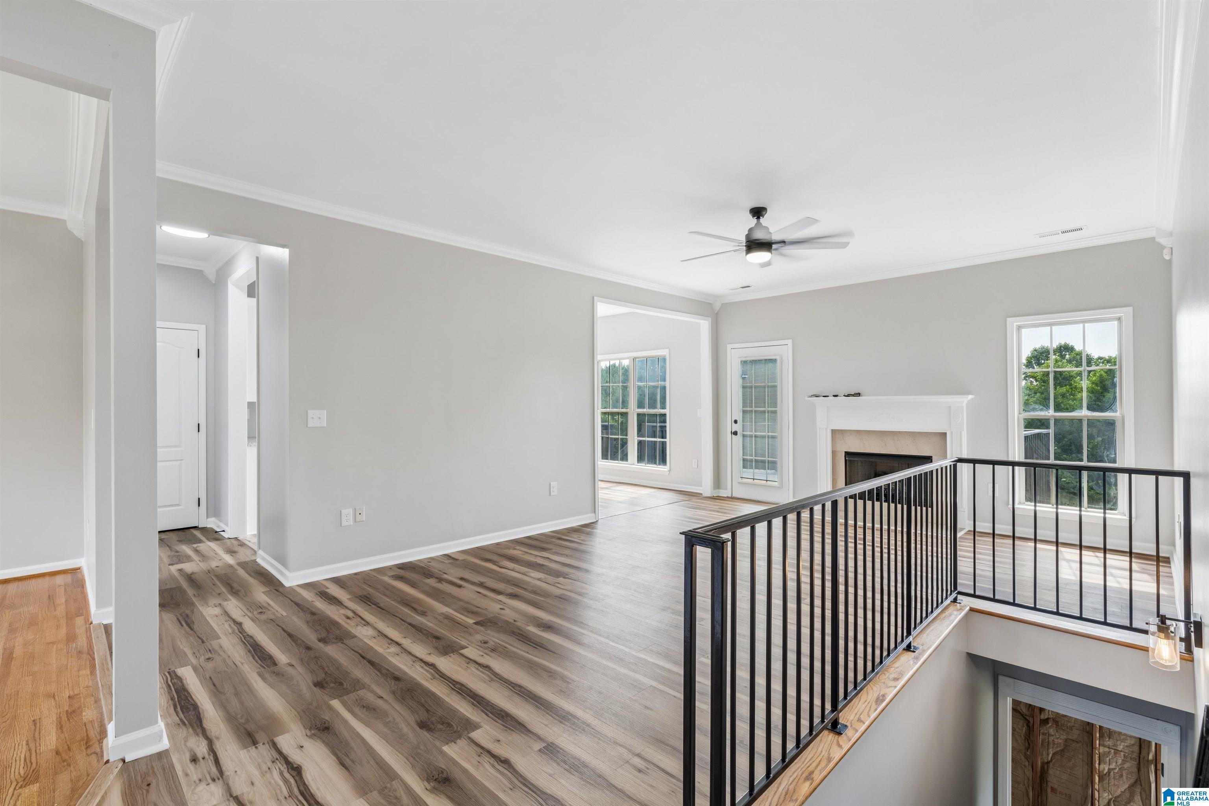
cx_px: 604
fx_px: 537
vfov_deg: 73.7
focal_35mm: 16
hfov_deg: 96.7
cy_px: 403
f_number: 13
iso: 400
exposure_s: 1/20
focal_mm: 16
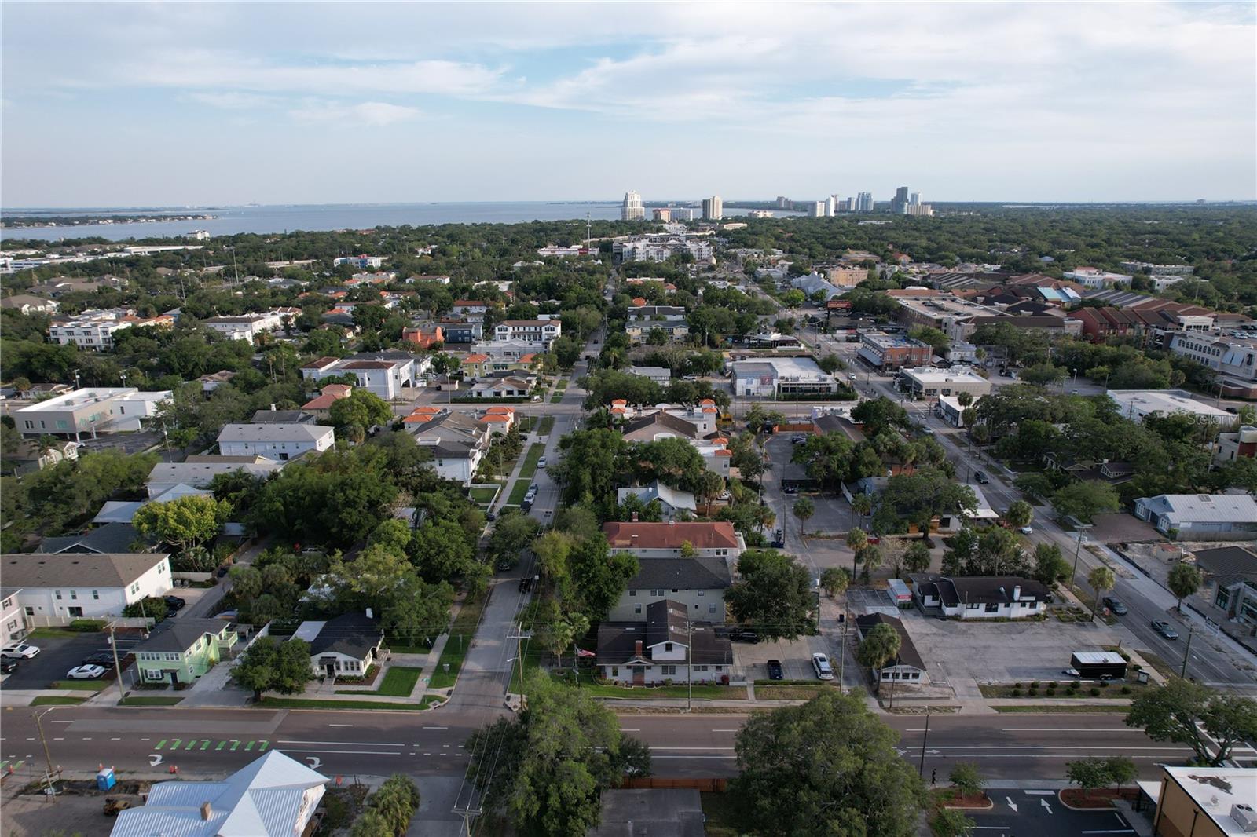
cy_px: 418
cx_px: 628
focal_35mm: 22
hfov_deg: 78.6
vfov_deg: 57.2
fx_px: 768
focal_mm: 8.38
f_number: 2.8
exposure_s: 1/1000
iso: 100
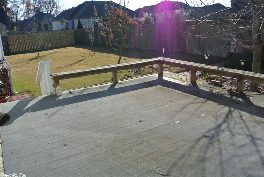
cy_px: 88
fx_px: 220
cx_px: 132
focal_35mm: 30
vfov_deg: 43.7
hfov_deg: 61.9
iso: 100
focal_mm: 11.4
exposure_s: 1/640
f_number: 4.5
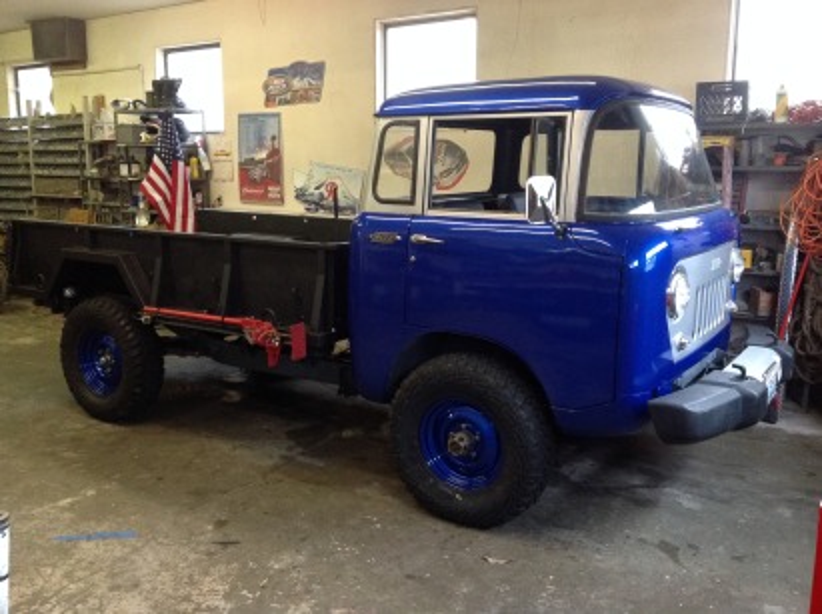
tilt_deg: -11.0
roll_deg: -1.2
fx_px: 830
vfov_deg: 40.6
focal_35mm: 35
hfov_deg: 52.7
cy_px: 307
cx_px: 411
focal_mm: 4.28
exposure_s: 1/15
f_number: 2.4
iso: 320
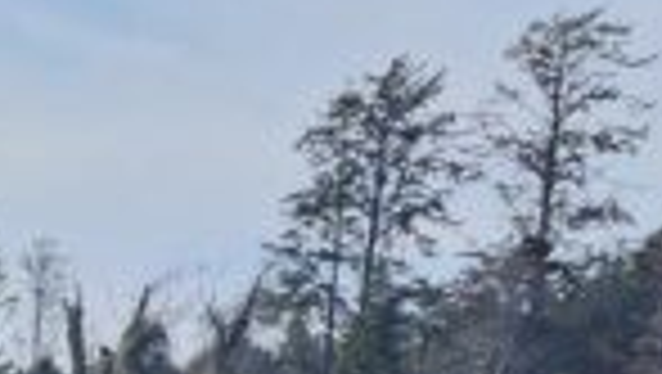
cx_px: -27
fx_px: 3057
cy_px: 1167
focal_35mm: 174
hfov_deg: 12.2
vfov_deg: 6.3
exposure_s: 1/1641
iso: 12
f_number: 1.8
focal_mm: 6.4
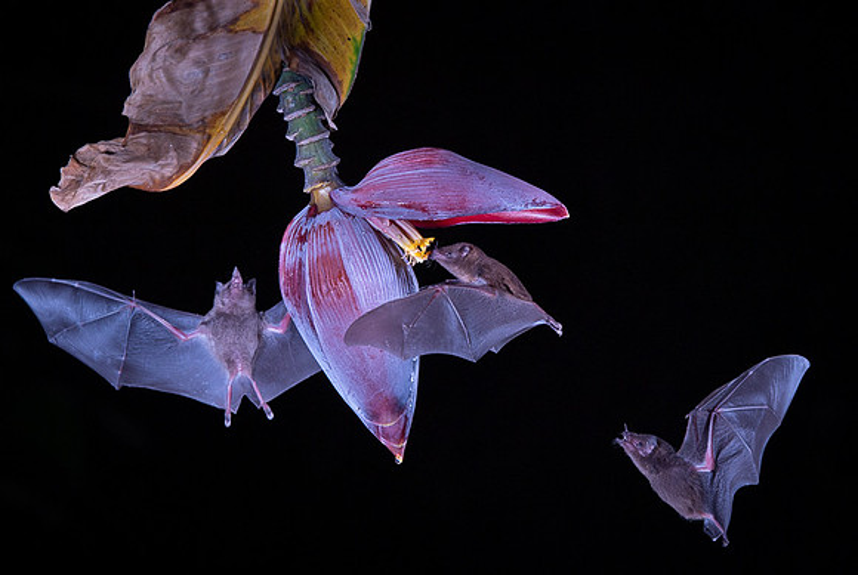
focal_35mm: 230
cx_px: 515
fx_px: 5497
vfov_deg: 6.0
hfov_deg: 8.9
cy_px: 256
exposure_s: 1/250
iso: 800
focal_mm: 170
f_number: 8
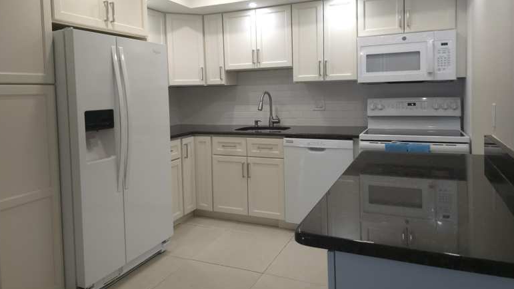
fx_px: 354
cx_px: 257
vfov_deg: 43.9
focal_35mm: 26
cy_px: 103
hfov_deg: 71.9
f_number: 1.7
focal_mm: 6.3
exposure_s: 1/500
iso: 800
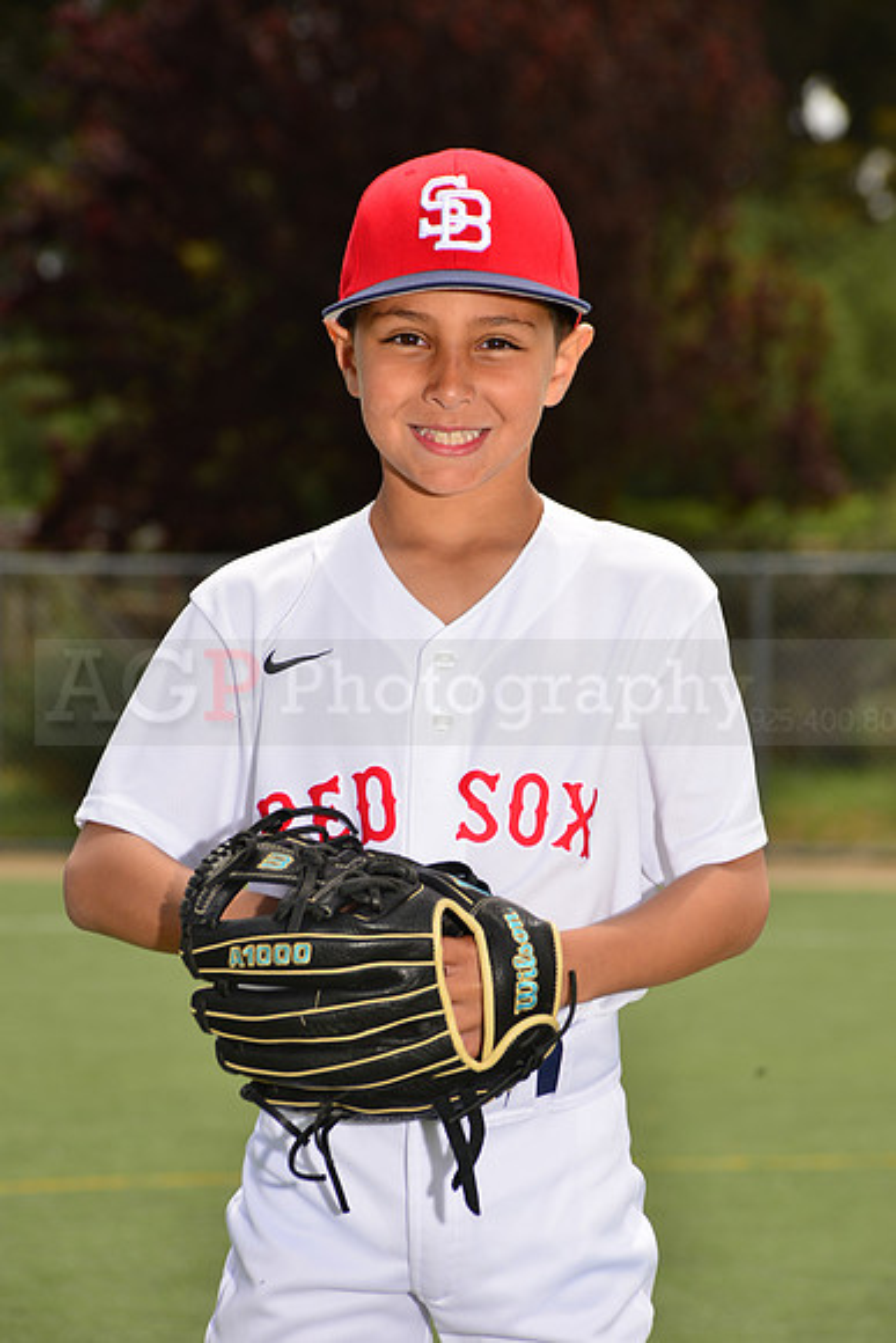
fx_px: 6902
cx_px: 448
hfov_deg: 7.4
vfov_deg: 11.1
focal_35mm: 185
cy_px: 672
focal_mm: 185
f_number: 11
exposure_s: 1/200
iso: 125
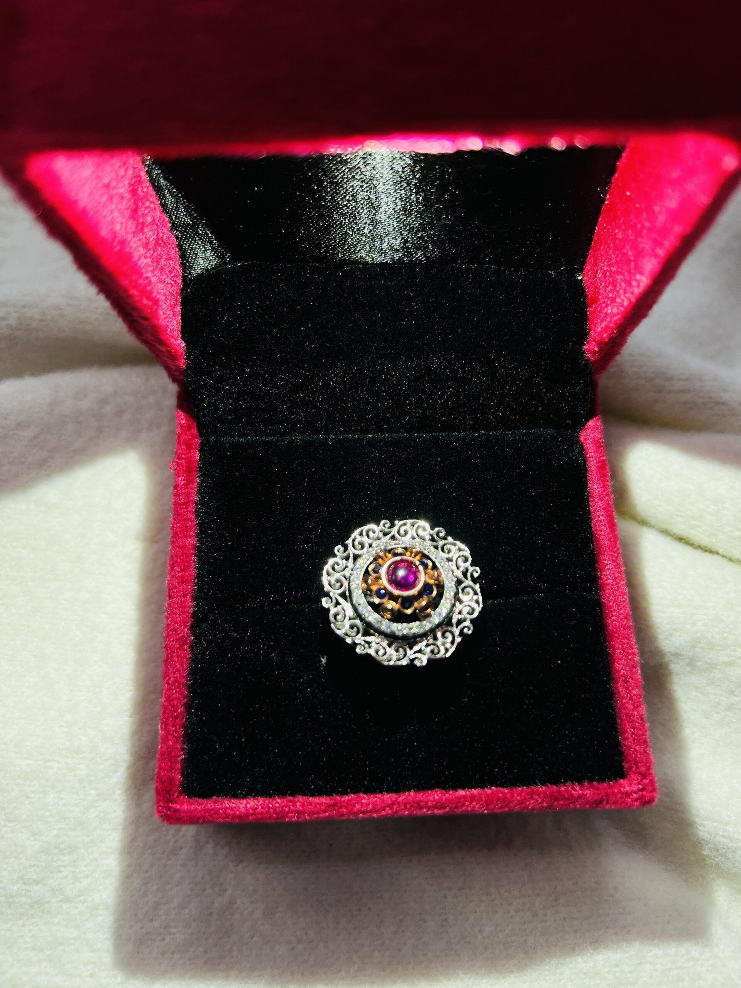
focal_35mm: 26
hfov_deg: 53.1
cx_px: 370
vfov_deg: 67.3
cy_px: 494
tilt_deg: -65.4
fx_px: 742
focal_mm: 5.7
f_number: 1.5
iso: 80
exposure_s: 1/100
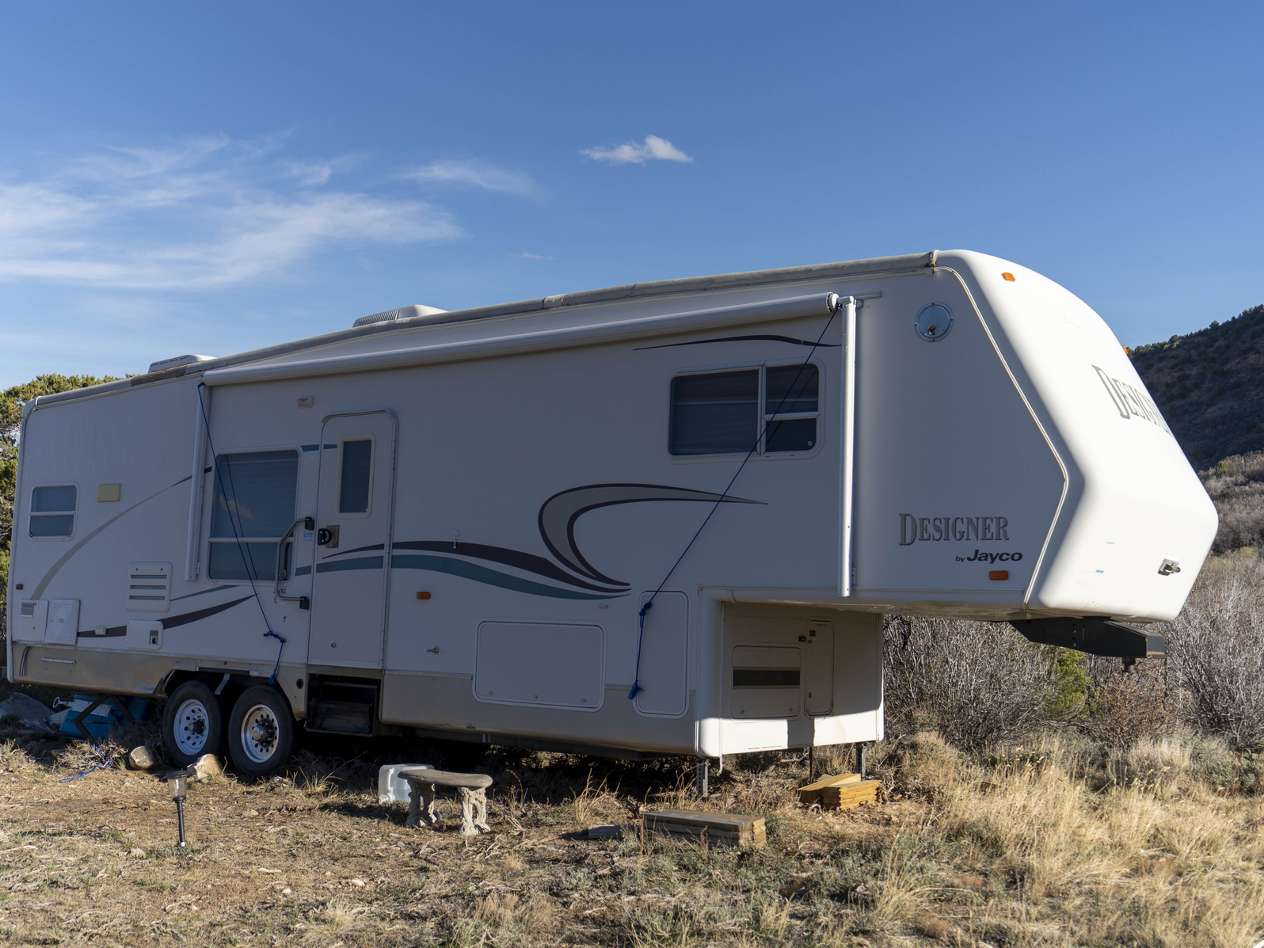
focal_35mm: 37
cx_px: 544
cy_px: 474
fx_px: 1351
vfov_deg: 38.7
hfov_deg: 50.0
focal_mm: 30
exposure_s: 1/2500
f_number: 2.8
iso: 100
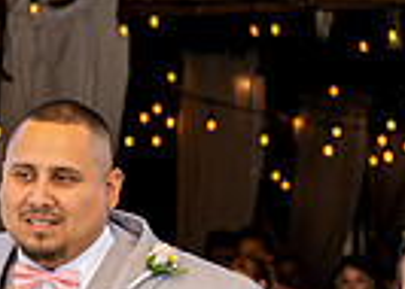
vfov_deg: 4.1
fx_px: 4003
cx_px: 84
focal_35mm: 348
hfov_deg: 5.8
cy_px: 484
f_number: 4
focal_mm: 65
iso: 250
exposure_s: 1/400
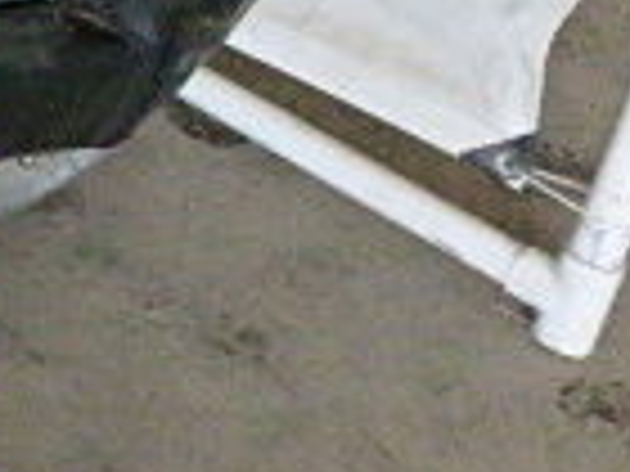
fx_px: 1747
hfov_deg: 15.9
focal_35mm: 96
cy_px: -148
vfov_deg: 14.7
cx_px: -639
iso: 500
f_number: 3.5
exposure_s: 1/30
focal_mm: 3.7
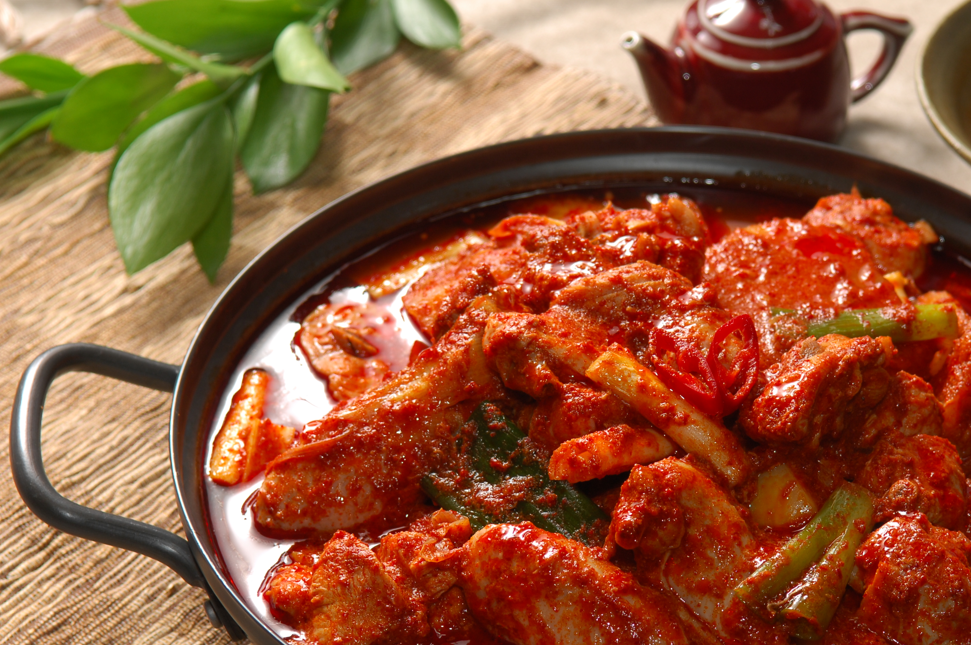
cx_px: 708
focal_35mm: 127
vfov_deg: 10.8
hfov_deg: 16.1
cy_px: 436
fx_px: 3415
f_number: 5.6
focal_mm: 55
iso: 100
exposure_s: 1/100
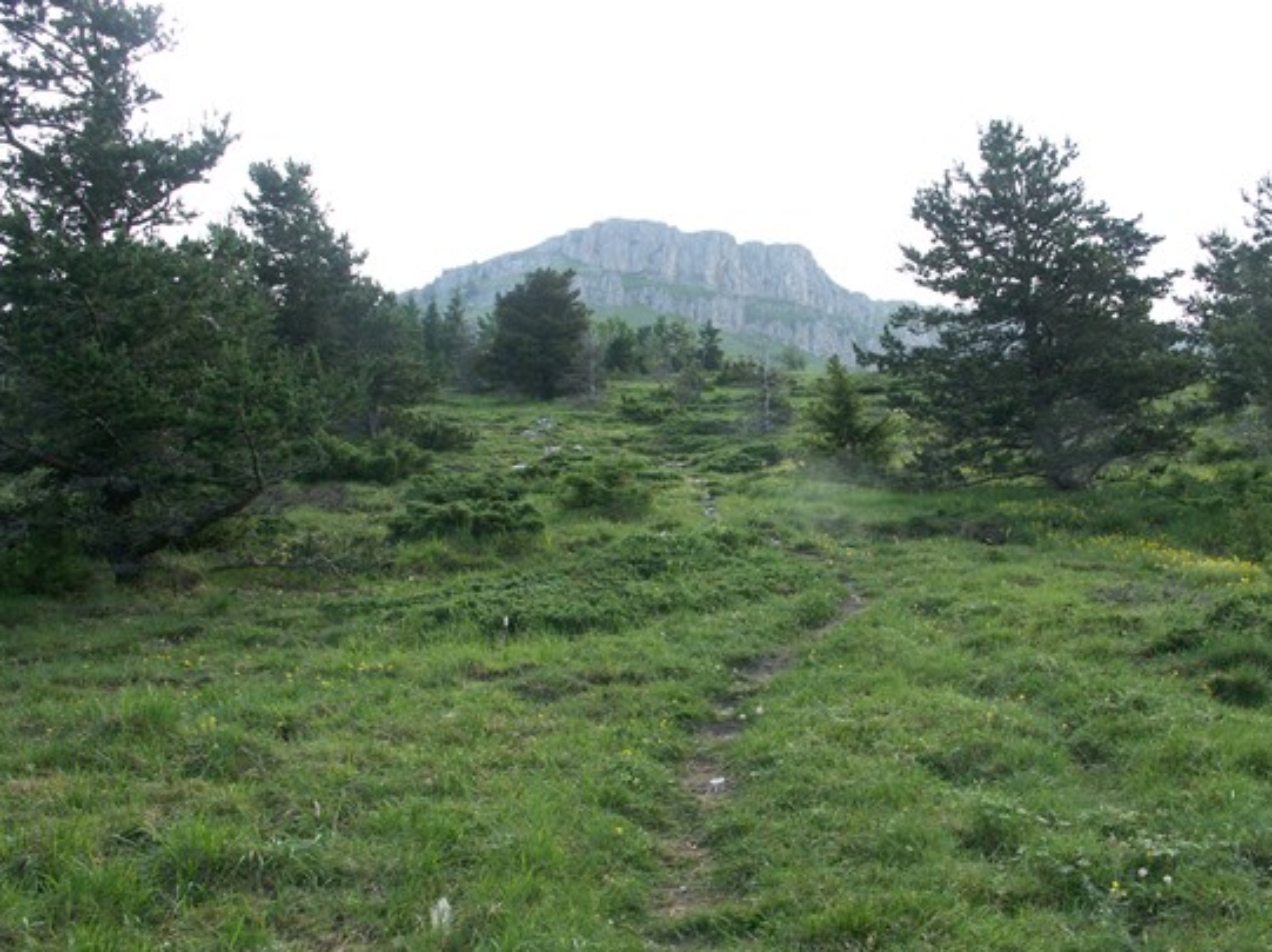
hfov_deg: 47.8
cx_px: 710
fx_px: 1432
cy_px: 492
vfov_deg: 36.8
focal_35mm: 39
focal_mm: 8.8
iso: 64
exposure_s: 1/100
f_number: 5.6
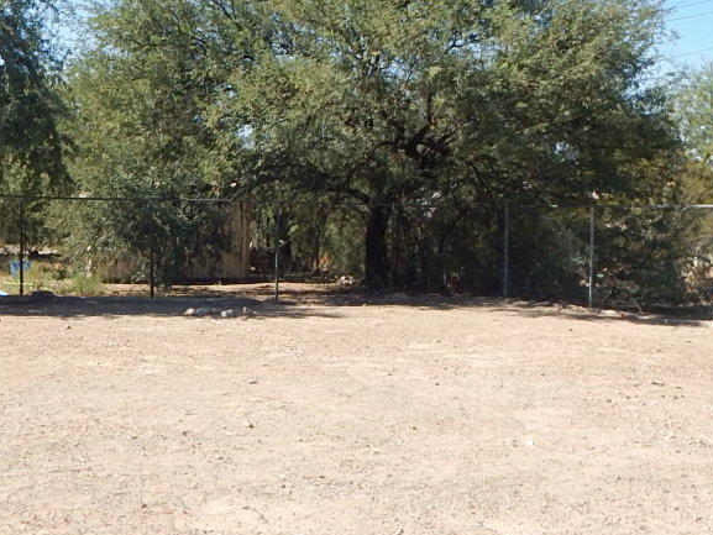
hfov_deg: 31.3
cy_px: 198
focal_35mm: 61
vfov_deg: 24.0
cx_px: 206
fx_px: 1257
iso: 125
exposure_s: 1/1000
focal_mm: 4
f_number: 3
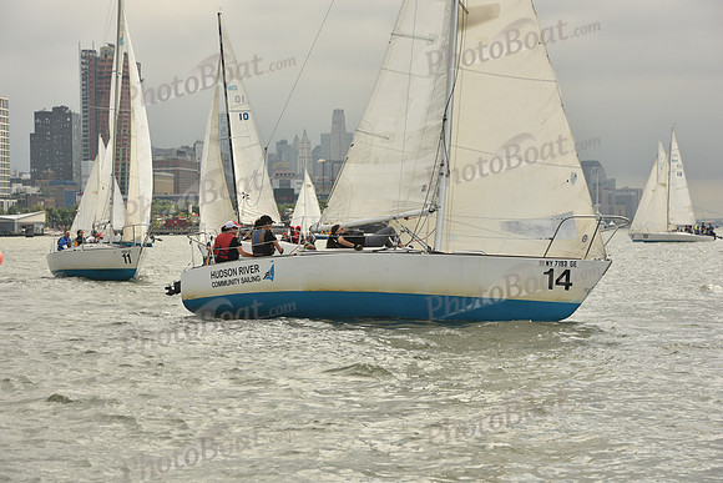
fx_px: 2109
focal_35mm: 105
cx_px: 362
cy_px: 242
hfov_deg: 19.5
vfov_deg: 13.0
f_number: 8
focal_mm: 105
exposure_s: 1/1250
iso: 320
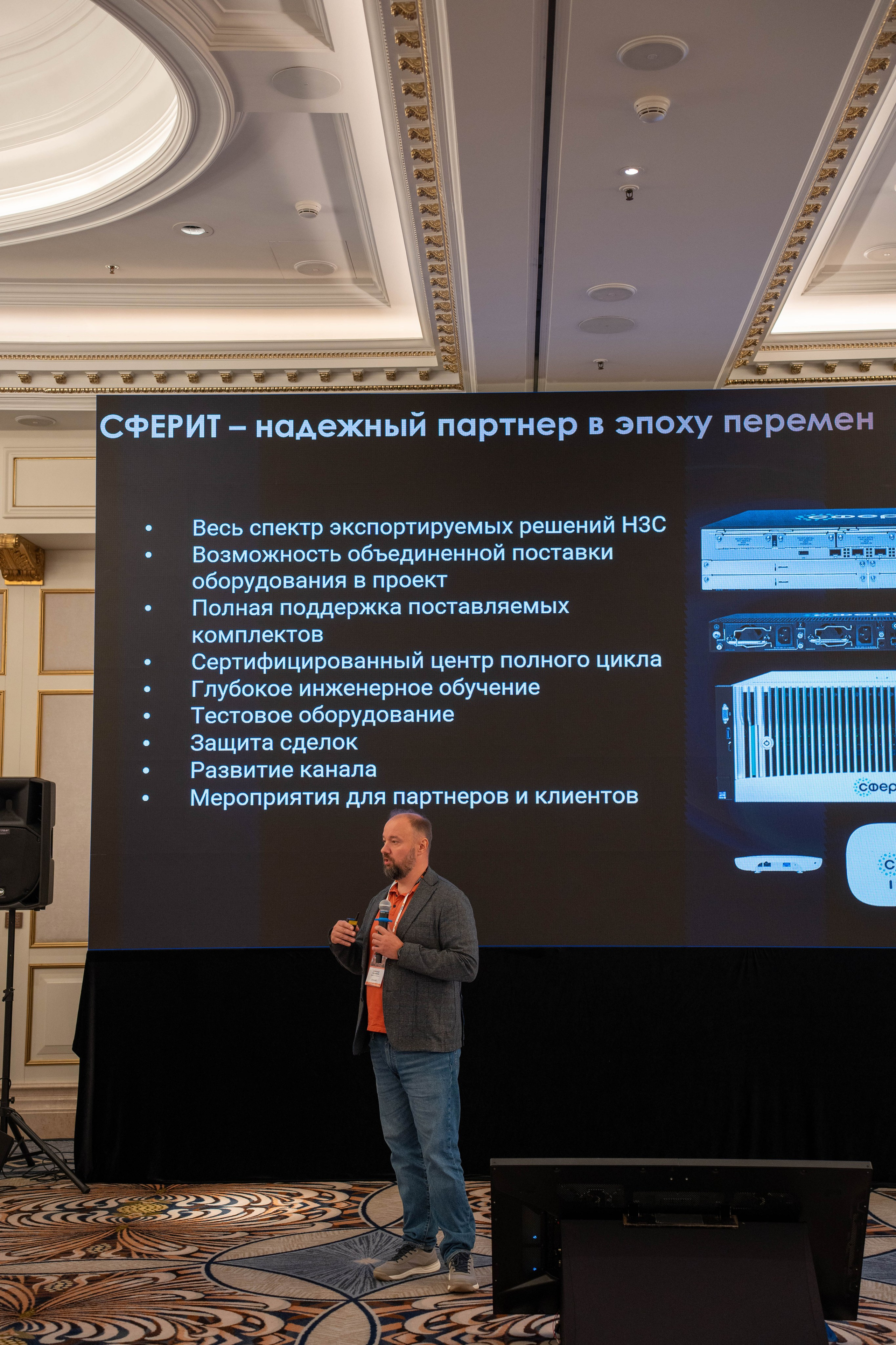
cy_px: 672
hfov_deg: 28.6
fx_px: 1755
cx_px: 448
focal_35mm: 47
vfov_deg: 41.9
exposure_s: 1/200
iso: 640
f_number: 2.8
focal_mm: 47
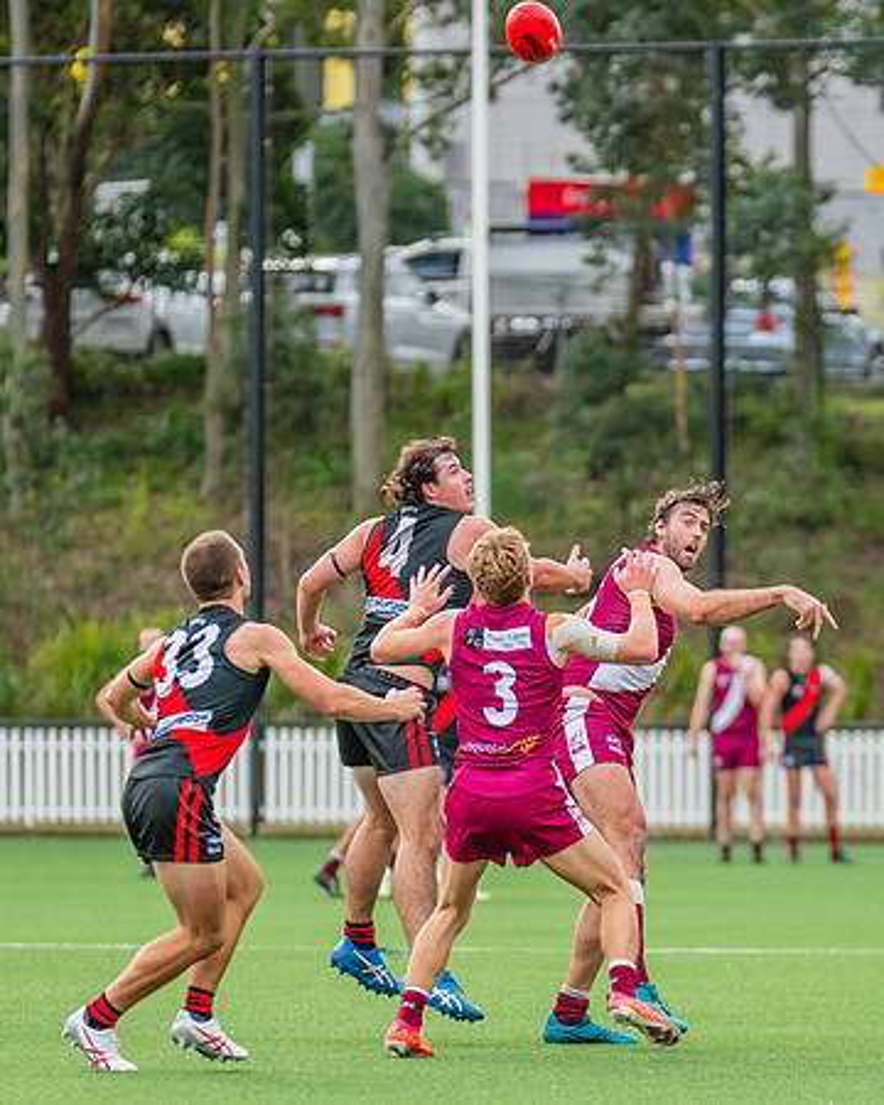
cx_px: 665
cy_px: 581
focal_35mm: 356
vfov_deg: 5.4
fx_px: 11654
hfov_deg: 4.3
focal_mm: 240
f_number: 4.5
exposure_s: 1/1250
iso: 800
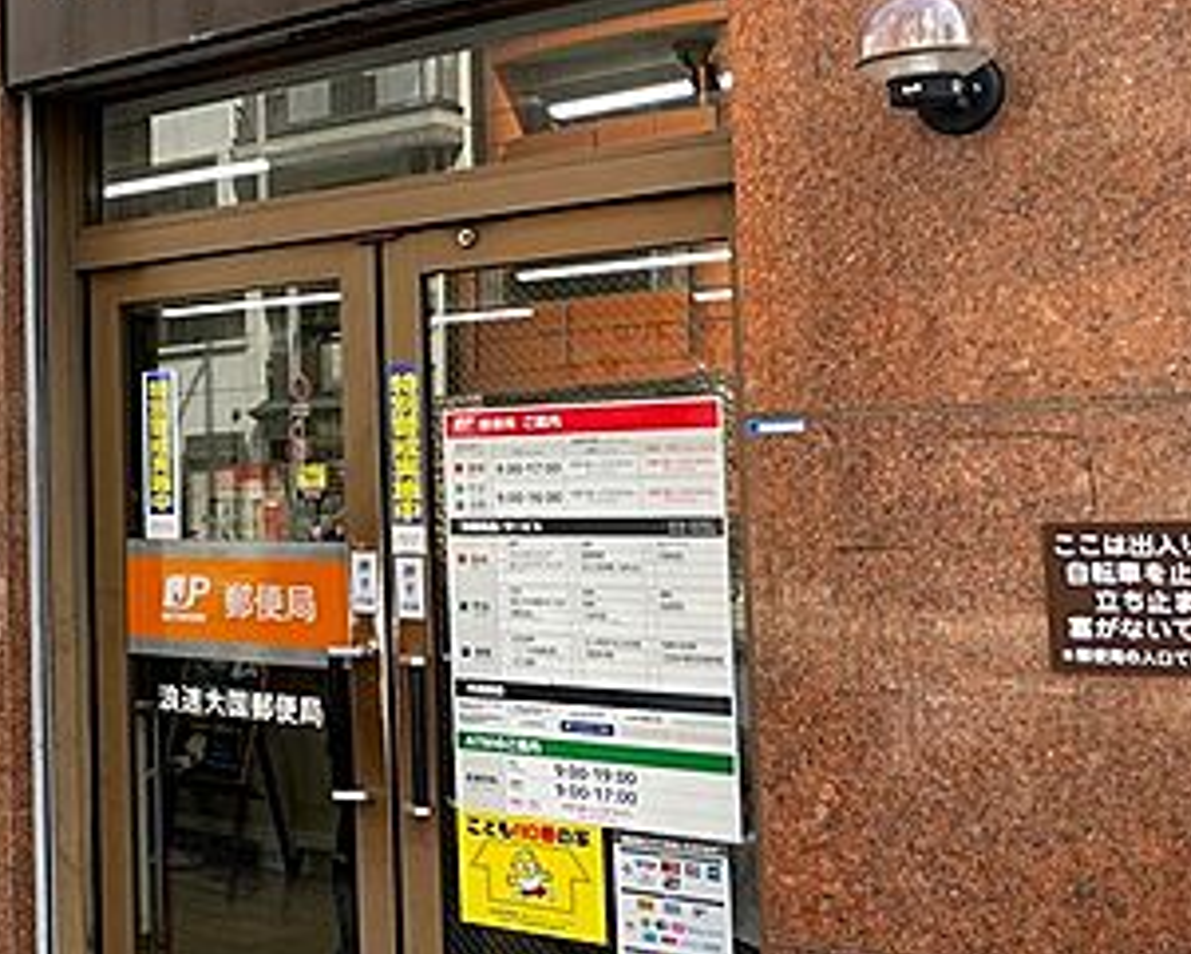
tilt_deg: +4.3
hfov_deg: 31.5
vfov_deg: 28.1
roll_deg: +1.0
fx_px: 1904
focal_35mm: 54
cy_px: 388
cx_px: -63
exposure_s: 1/460
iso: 32
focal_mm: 4.2
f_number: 1.6
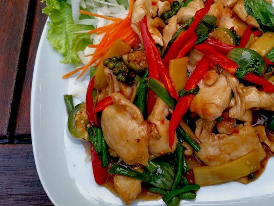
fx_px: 285
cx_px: 179
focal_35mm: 36
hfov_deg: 50.5
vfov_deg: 39.3
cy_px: 71
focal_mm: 5.58
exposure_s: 1/120
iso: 160
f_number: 1.8
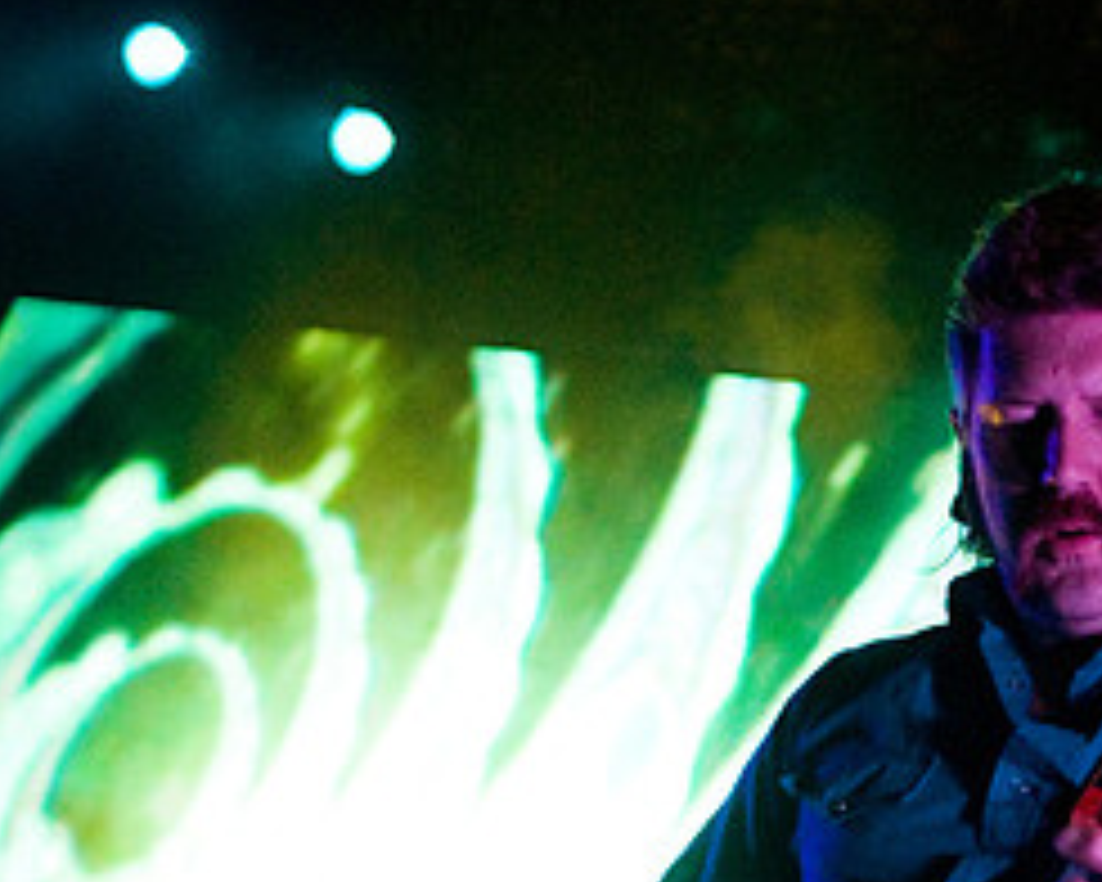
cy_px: 803
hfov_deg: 19.0
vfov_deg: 15.2
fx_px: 3261
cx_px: 904
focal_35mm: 100
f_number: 2.2
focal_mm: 30
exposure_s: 1/320
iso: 1000
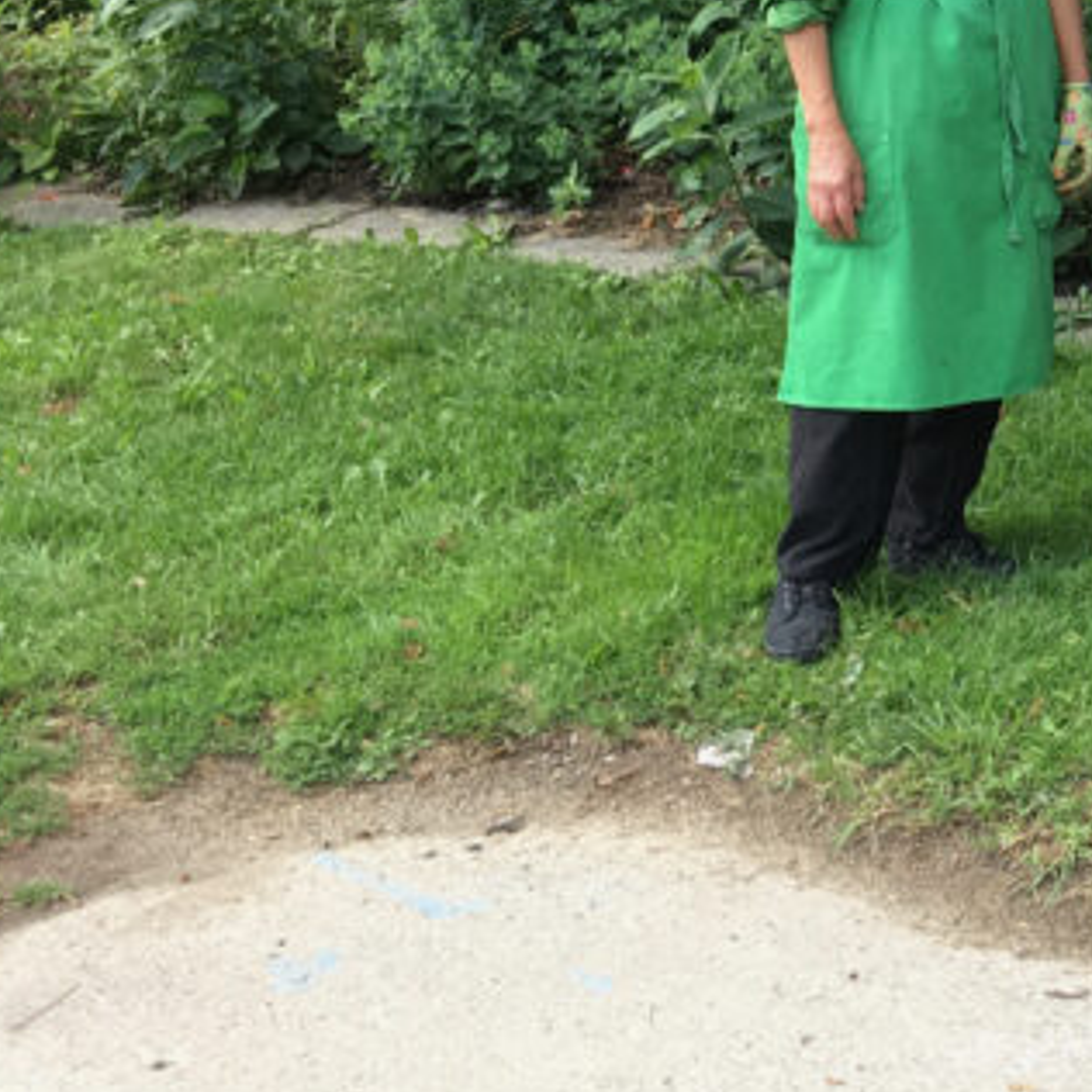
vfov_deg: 20.1
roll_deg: -0.5
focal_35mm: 83
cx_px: 1745
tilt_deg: -6.4
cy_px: -48
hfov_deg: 18.1
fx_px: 2962
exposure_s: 1/120
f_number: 2.2
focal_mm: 4.15
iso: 25
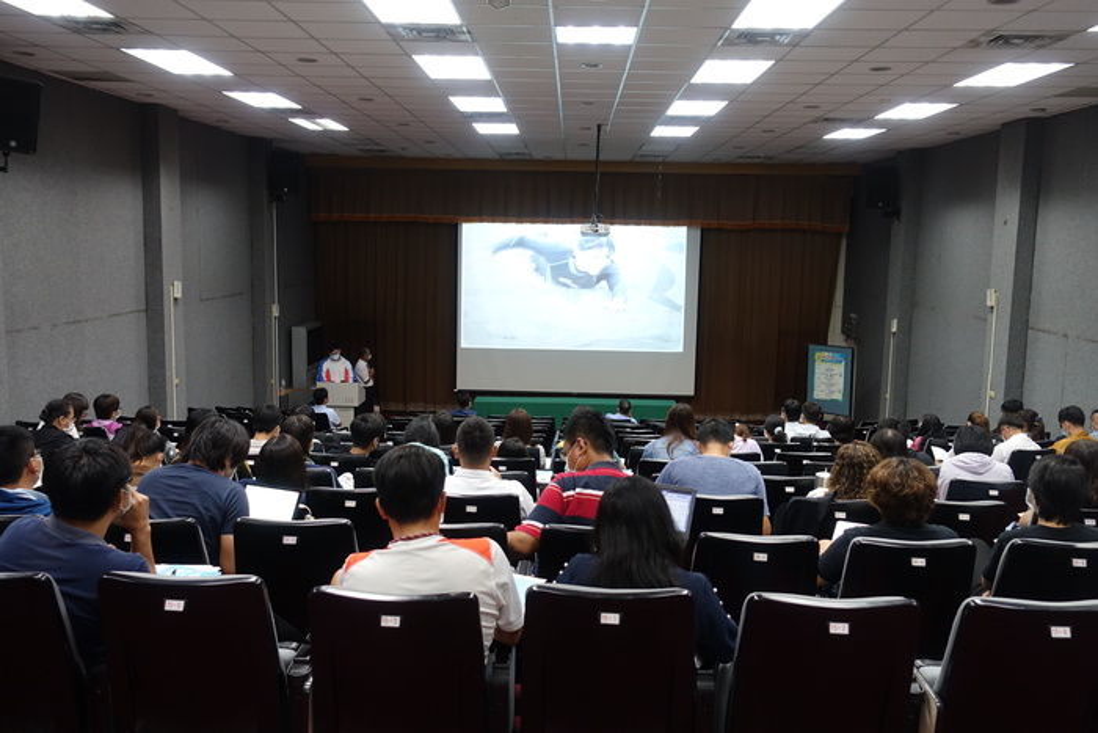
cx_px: 549
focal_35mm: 32
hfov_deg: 58.7
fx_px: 976
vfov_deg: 41.1
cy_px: 366
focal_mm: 11.56
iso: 400
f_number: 2.5
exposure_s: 1/40
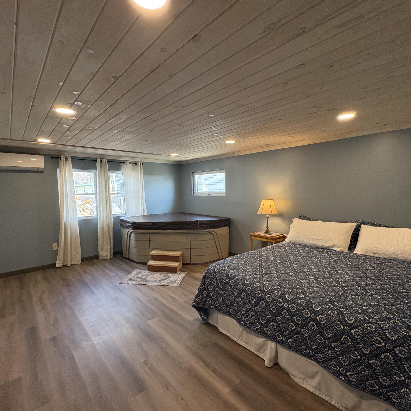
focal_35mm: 17
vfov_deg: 84.0
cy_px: 210
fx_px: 228
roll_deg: +1.2
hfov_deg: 84.0
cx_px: 205
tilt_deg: -4.6
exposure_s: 1/120
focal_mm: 2.22
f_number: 2.2
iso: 320
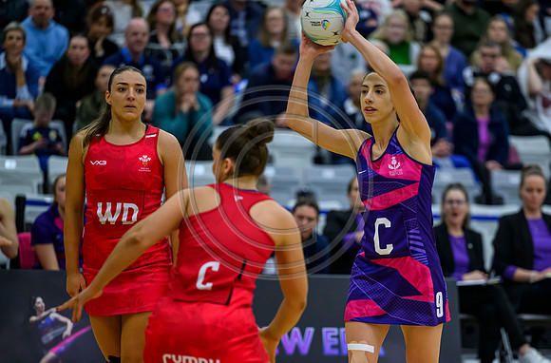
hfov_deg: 7.9
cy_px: 239
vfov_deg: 5.2
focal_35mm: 261
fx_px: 3985
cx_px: 359
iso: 4000
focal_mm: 200
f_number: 2.8
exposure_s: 1/1250
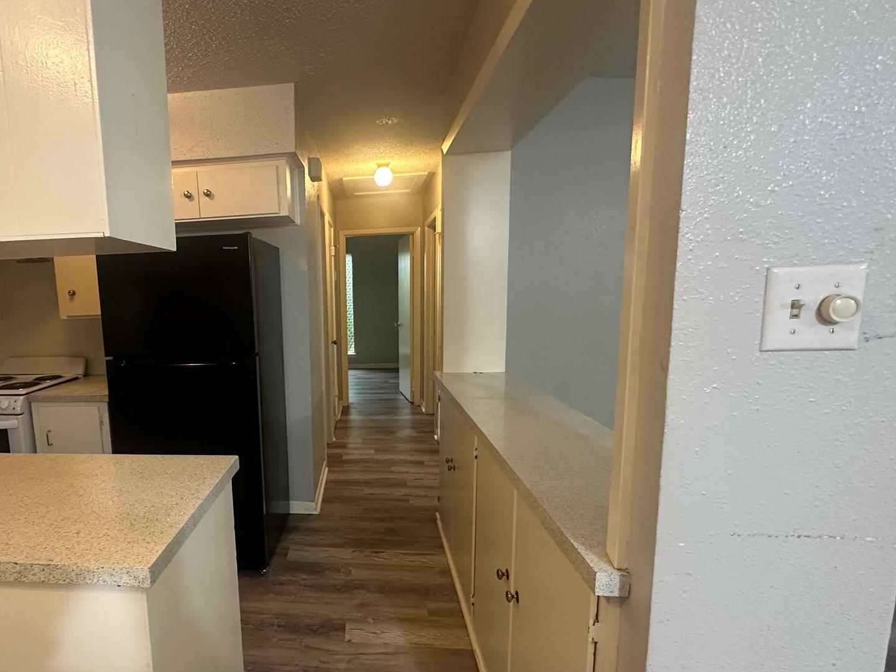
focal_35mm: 20
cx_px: 304
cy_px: 371
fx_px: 518
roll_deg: +2.7
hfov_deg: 79.3
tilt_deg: -9.4
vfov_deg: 65.8
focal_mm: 2.22
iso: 400
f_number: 2.2
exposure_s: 1/60
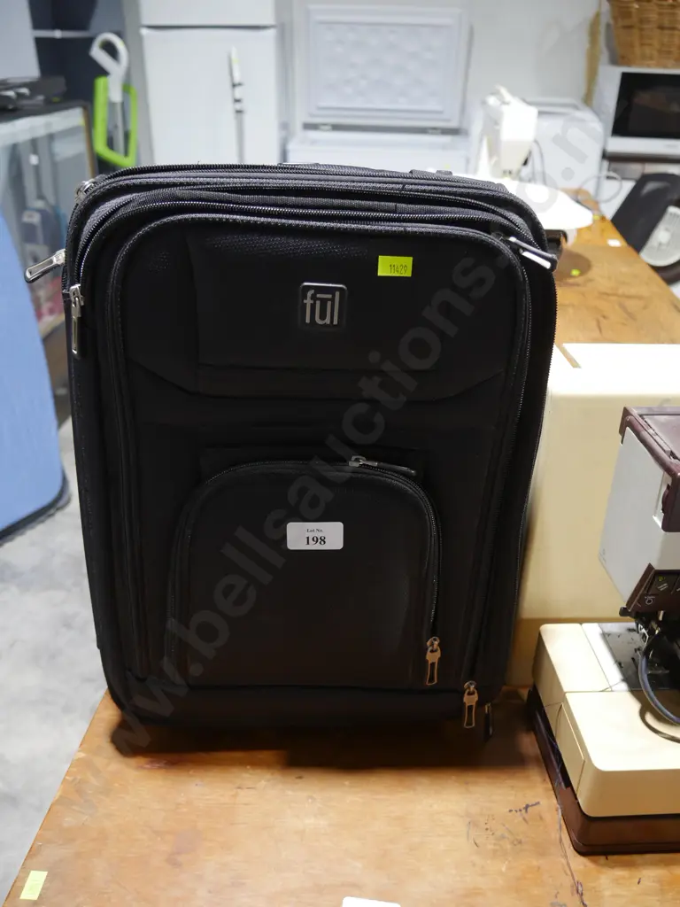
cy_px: 454
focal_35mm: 30
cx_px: 340
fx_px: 786
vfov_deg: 60.0
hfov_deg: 46.8
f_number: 3.6
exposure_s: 1/60
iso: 500
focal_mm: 15
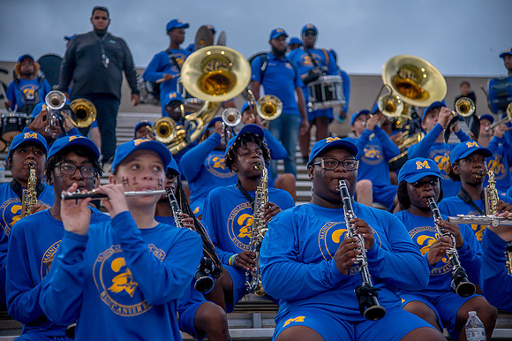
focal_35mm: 92
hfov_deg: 22.2
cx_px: 256
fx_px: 1308
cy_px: 170
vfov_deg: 14.8
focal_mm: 92
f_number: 4
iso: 400
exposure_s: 1/200
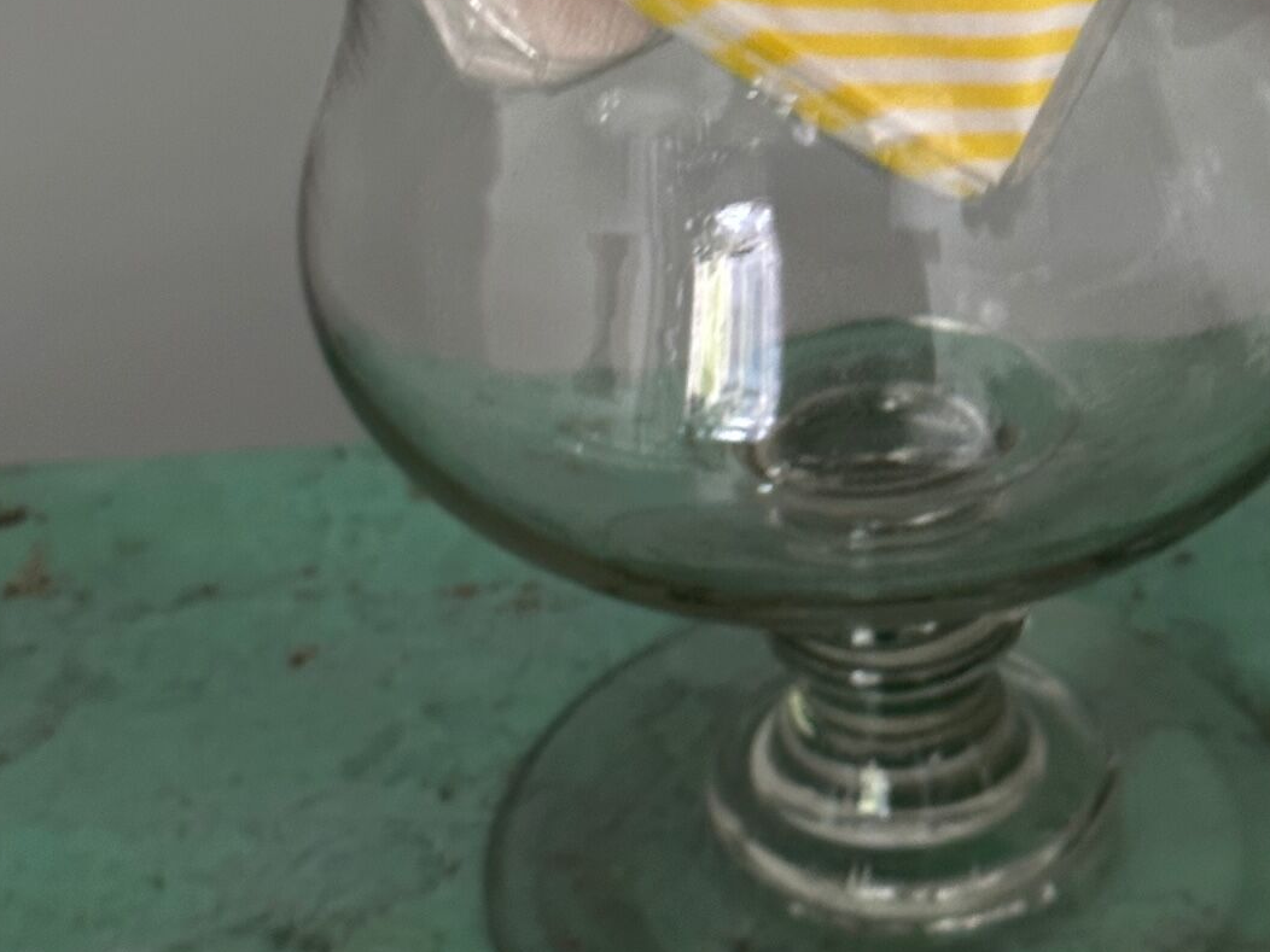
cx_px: 764
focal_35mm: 92
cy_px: 98
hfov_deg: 21.3
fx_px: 3375
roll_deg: +3.2
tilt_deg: -27.8
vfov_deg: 15.9
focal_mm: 6.86
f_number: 1.78
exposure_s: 1/40
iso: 320
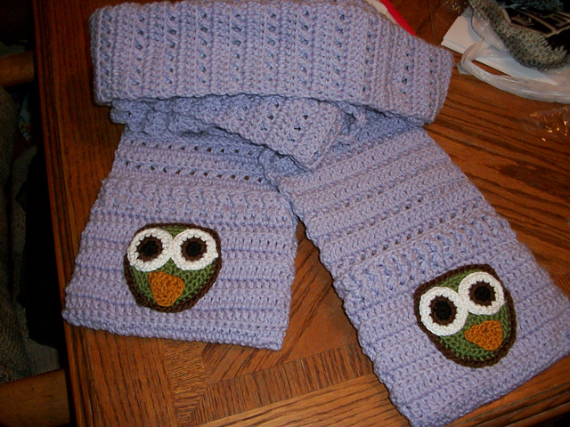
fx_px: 576
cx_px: 285
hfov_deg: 52.6
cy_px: 214
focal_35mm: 35
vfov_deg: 40.7
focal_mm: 6.3
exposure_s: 1/60
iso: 250
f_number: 3.1
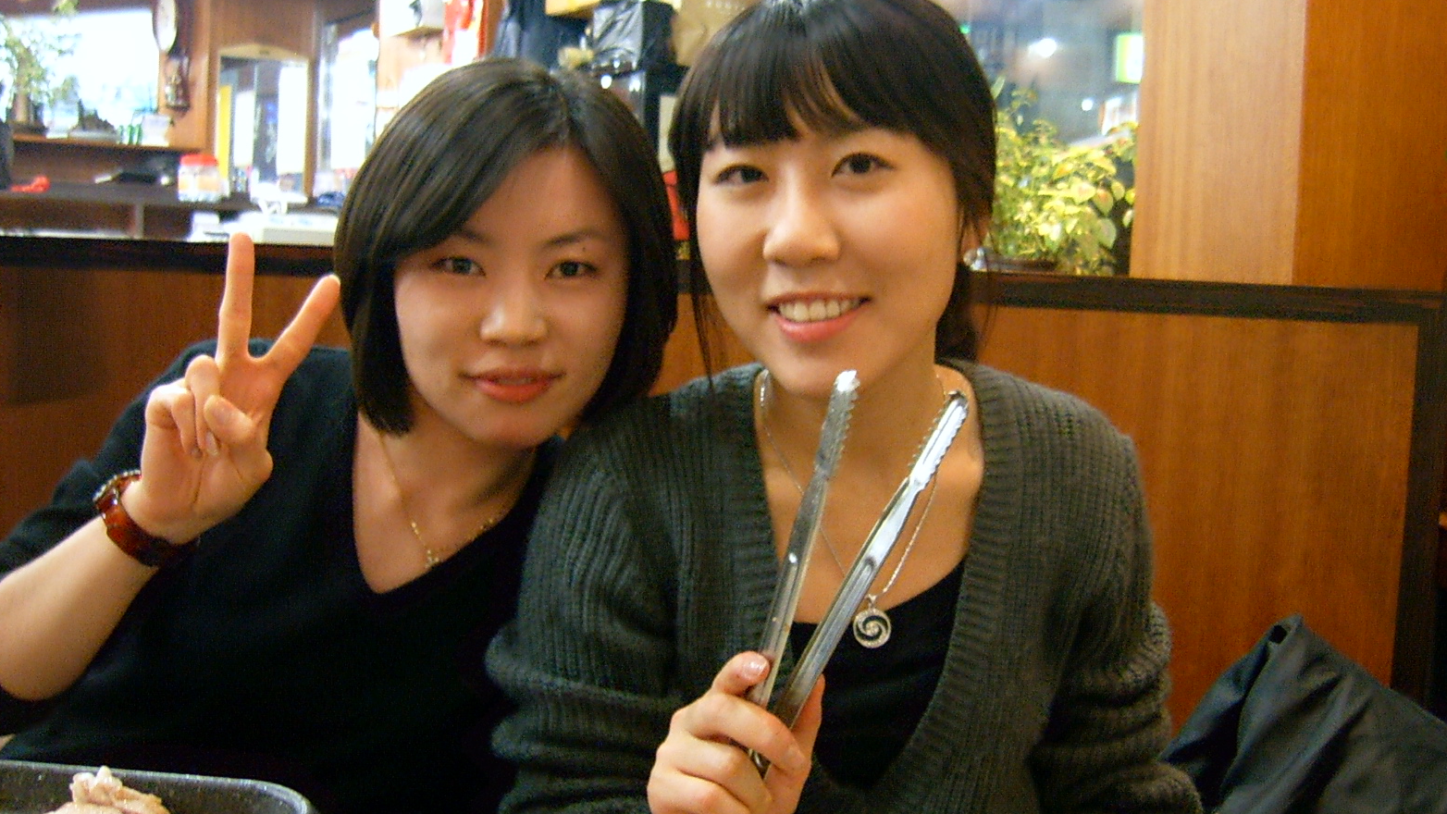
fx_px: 1496
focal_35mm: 39
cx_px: 727
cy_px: 408
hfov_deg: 51.6
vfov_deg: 30.4
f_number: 2.8
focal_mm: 5.8
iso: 100
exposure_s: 1/2
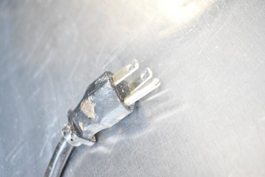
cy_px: 88
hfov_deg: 45.0
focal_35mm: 44
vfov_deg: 30.9
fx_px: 320
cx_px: 132
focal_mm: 29
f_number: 4.2
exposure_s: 1/80
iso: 1600
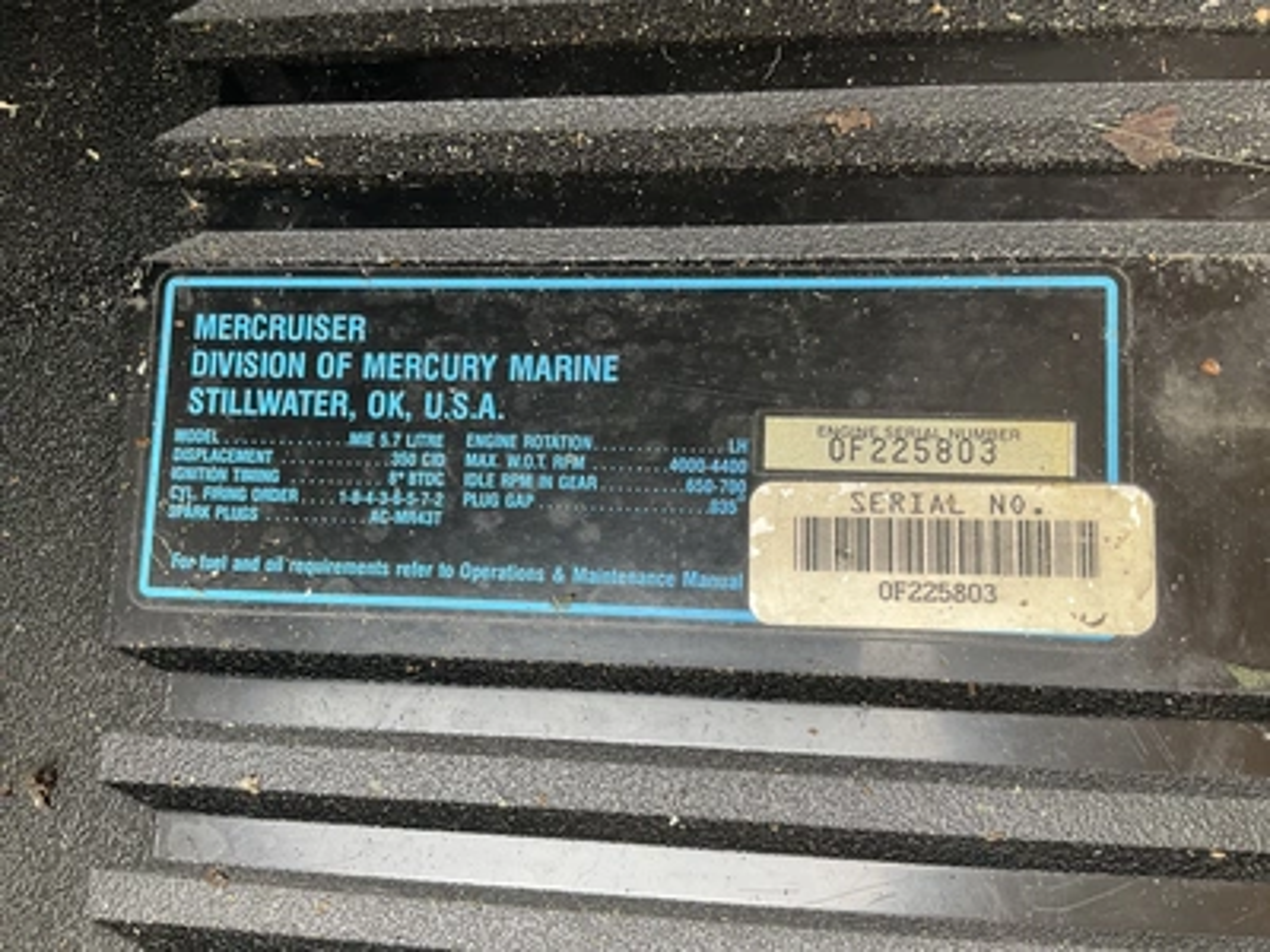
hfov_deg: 61.7
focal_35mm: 29
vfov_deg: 48.2
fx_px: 1064
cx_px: 635
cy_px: 476
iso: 25
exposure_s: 1/122
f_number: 1.8
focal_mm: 3
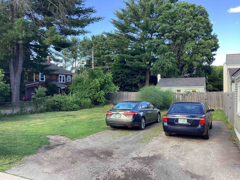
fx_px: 215
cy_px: 90
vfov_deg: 45.4
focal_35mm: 31
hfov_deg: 58.4
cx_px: 120
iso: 32
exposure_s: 1/120
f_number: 2.4
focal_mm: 3.3
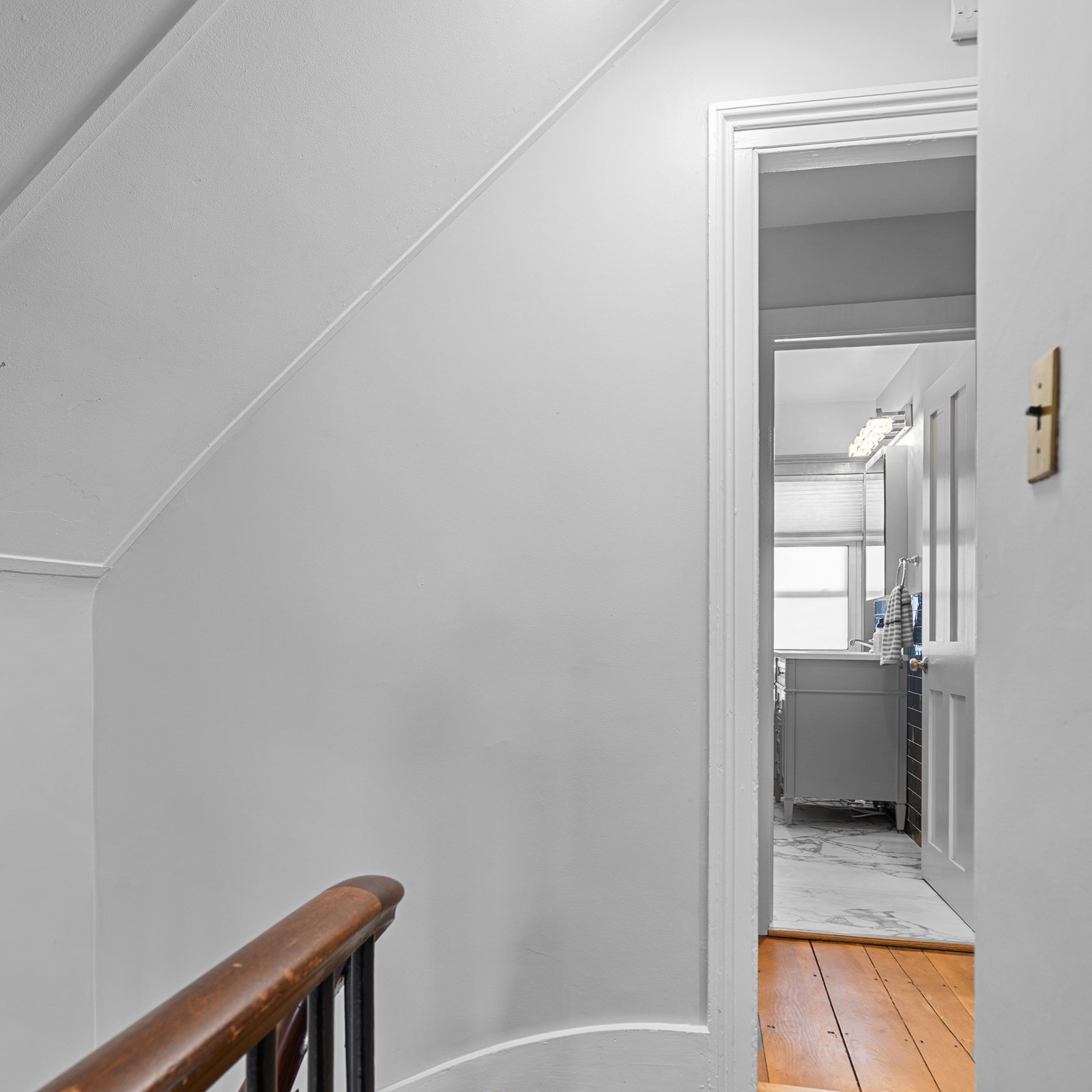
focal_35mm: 25
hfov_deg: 62.9
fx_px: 892
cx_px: 512
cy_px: 668
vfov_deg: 62.2
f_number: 4.5
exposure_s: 1/5
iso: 100
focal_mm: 16
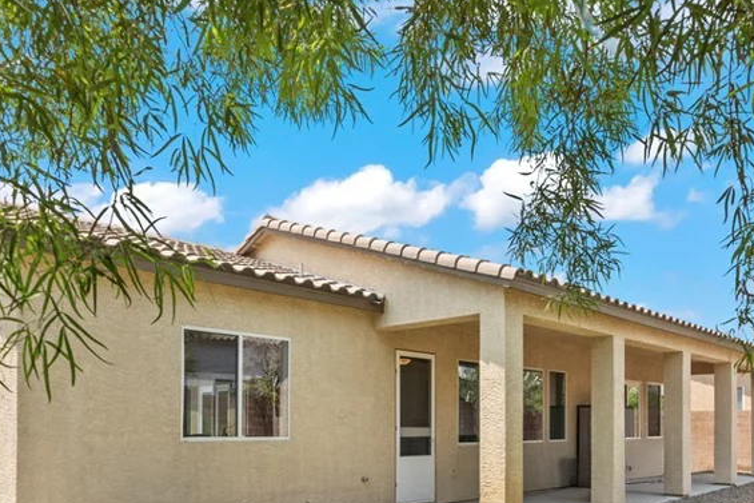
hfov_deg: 63.1
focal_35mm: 29
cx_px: 448
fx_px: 608
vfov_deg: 42.8
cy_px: 409
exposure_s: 1/200
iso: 400
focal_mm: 16
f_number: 9
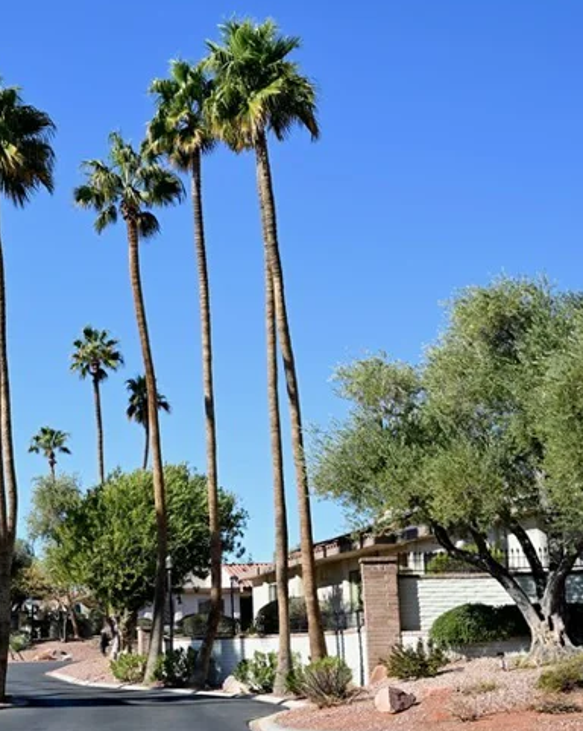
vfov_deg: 31.3
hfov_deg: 23.3
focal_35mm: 60
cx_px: -109
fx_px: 1296
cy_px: 475
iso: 100
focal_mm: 30
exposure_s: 1/60
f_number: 14
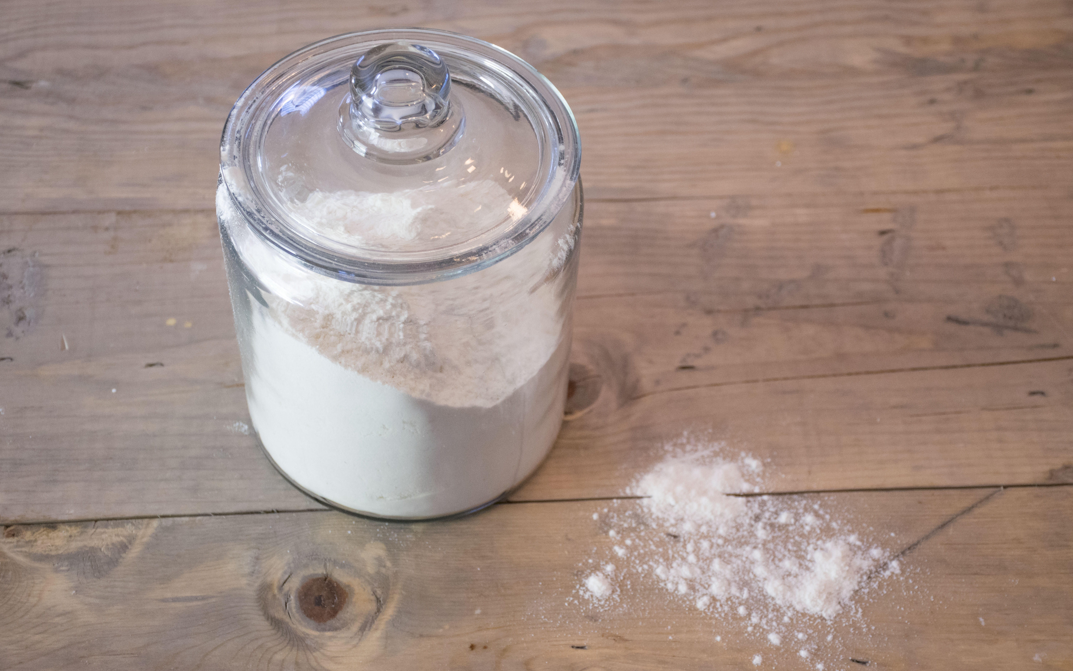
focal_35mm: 74
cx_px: 533
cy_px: 353
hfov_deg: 27.8
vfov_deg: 17.6
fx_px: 2164
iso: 720
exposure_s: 1/60
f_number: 4.5
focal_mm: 48
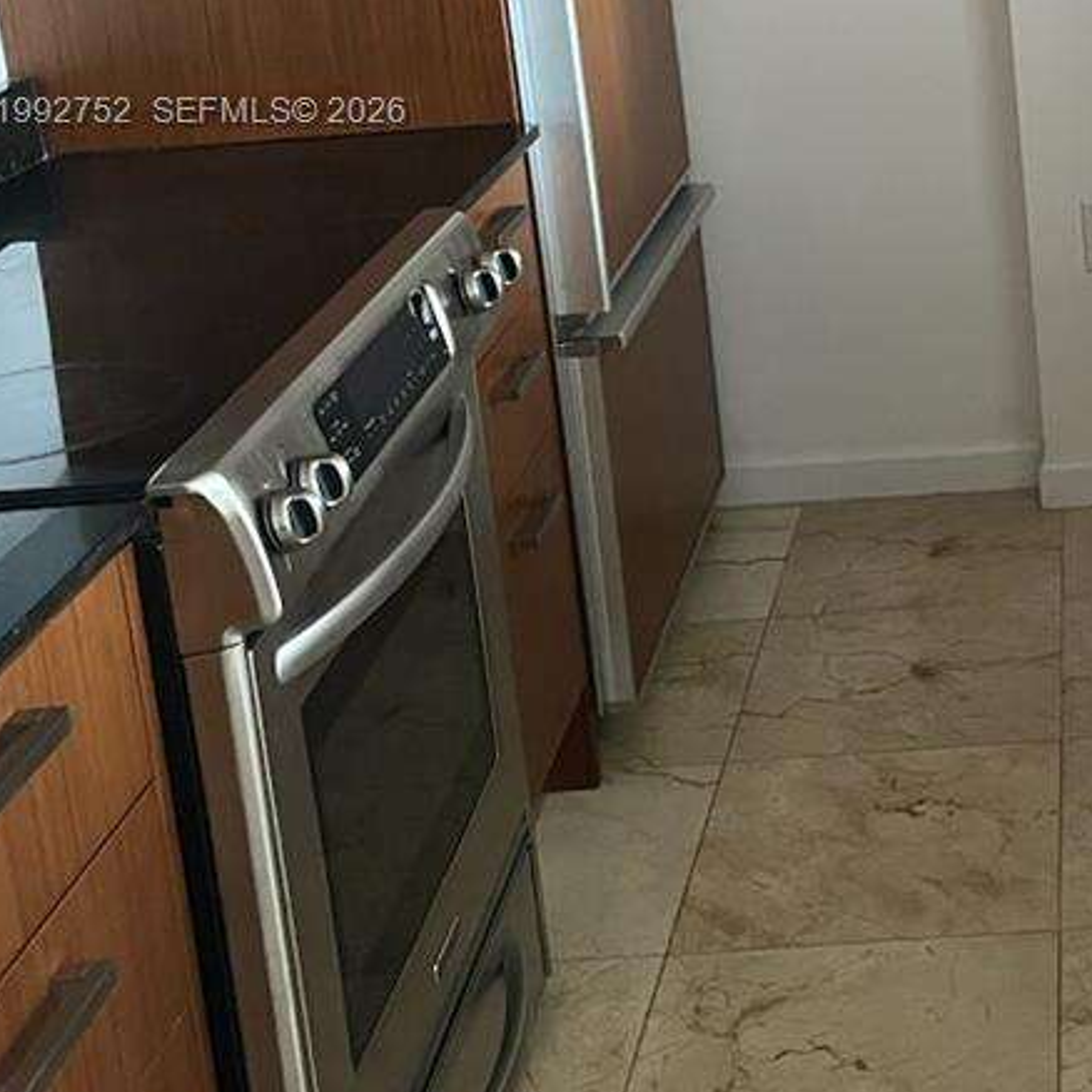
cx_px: 1067
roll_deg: +6.2
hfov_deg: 26.0
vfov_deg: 26.4
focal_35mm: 63
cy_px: 115
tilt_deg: -13.6
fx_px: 2248
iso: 500
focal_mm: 5.1
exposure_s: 1/40
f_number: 1.6
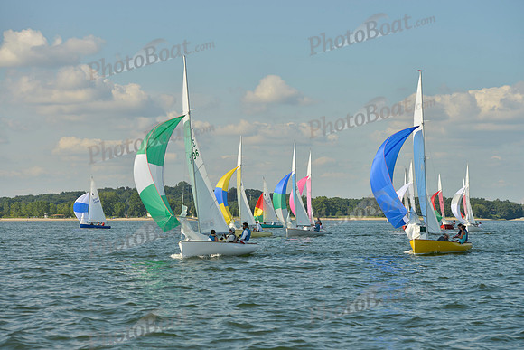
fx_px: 1252
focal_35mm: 86
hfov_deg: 23.6
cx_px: 262
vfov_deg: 15.9
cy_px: 175
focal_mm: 86
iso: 200
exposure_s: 1/1600
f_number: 6.3
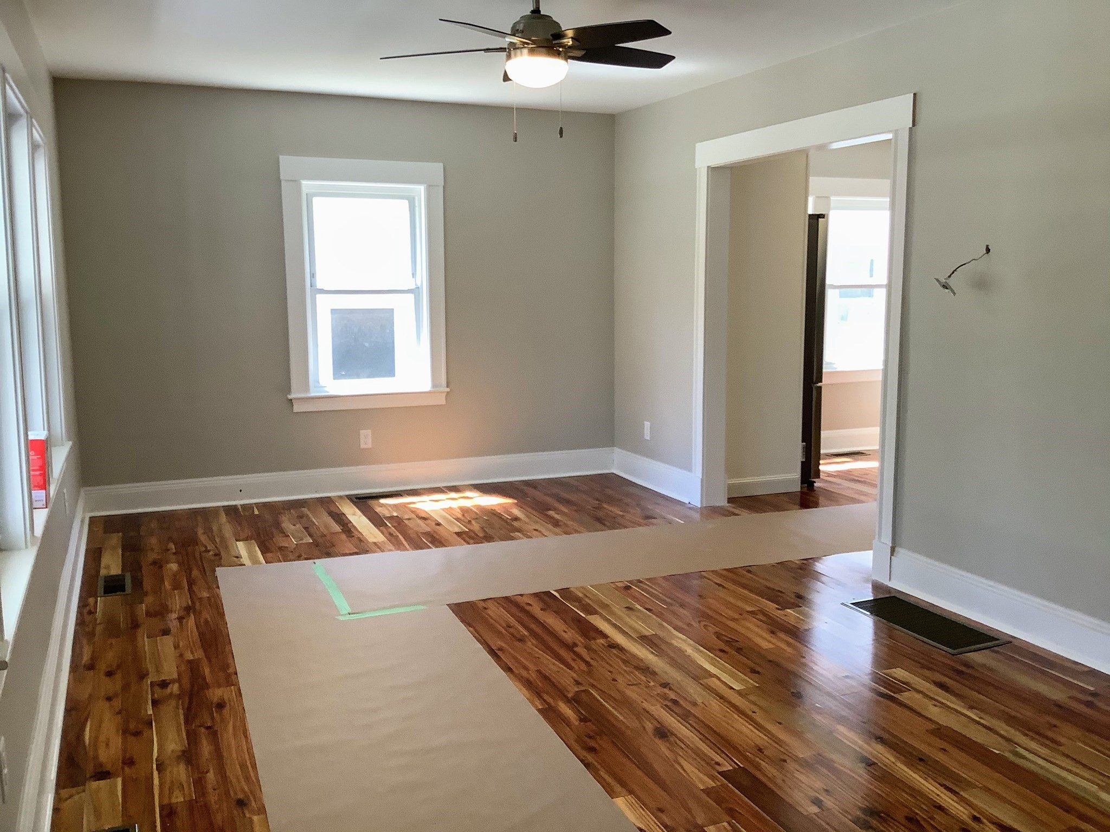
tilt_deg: -7.7
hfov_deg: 58.4
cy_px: 416
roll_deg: -0.2
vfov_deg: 45.4
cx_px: 555
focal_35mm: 31
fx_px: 994
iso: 100
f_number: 2.4
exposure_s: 1/120
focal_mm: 3.3
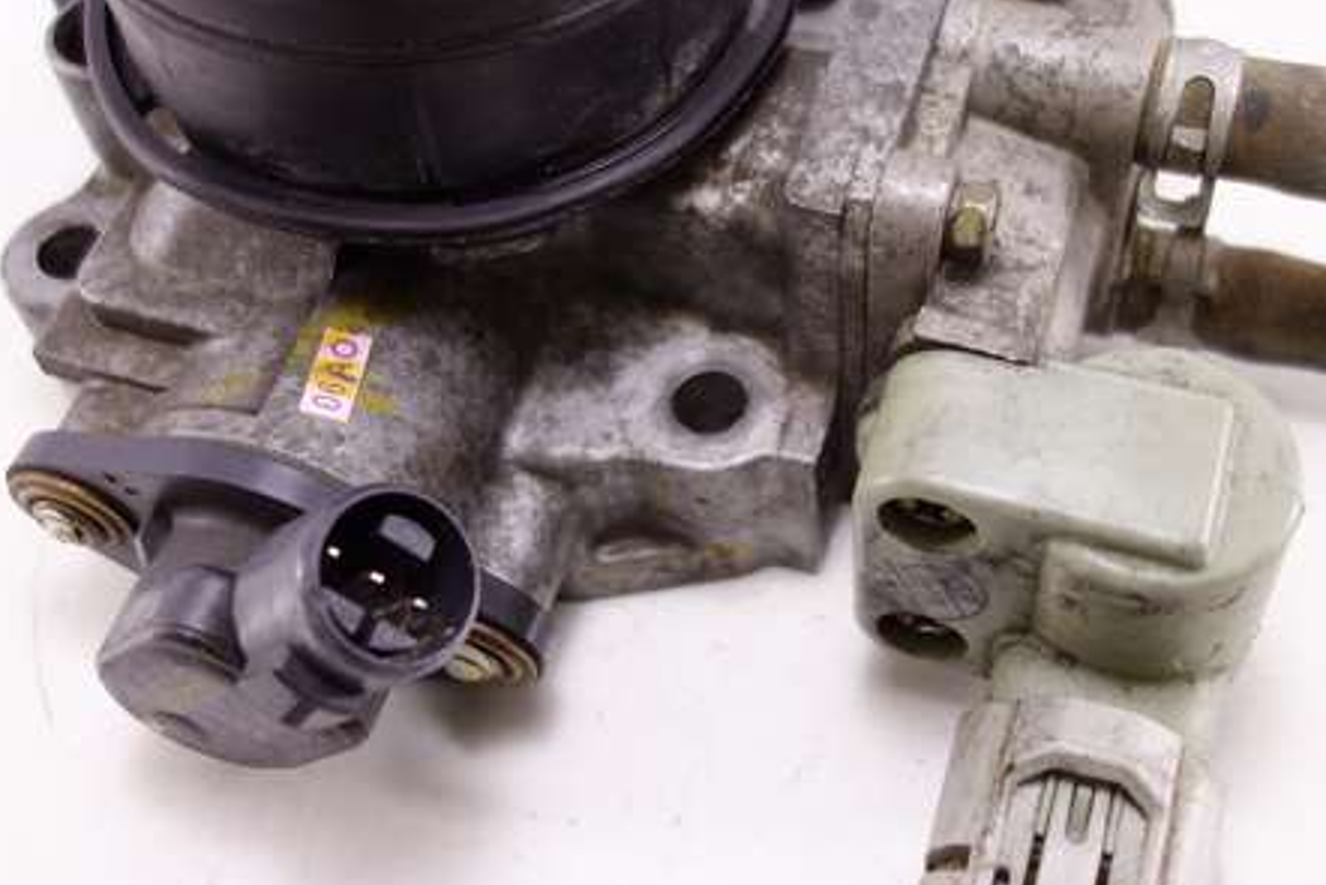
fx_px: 1916
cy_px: 284
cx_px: 783
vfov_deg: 25.8
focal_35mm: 52
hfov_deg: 38.1
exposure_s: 1/100
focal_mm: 10.4
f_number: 1.8
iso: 125
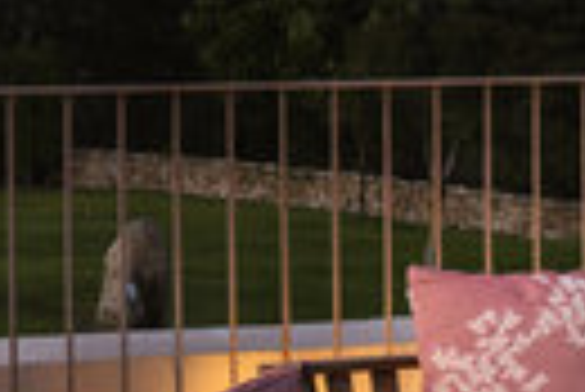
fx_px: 2814
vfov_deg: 7.9
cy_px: 32
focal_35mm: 173
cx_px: 189
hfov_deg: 11.9
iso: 200
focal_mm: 47
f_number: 14
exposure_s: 1/8
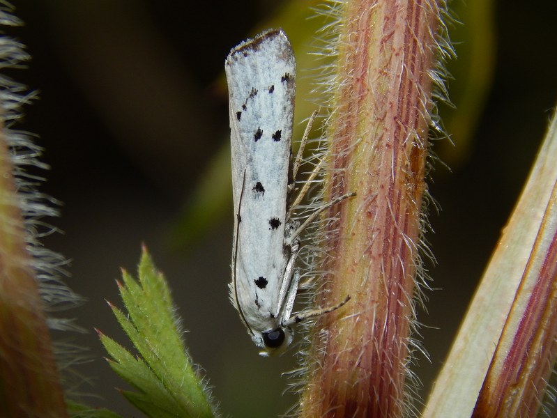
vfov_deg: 9.2
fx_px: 2608
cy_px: 209
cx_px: 278
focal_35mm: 162
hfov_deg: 12.2
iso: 125
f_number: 10.1
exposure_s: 1/400
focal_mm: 28.7
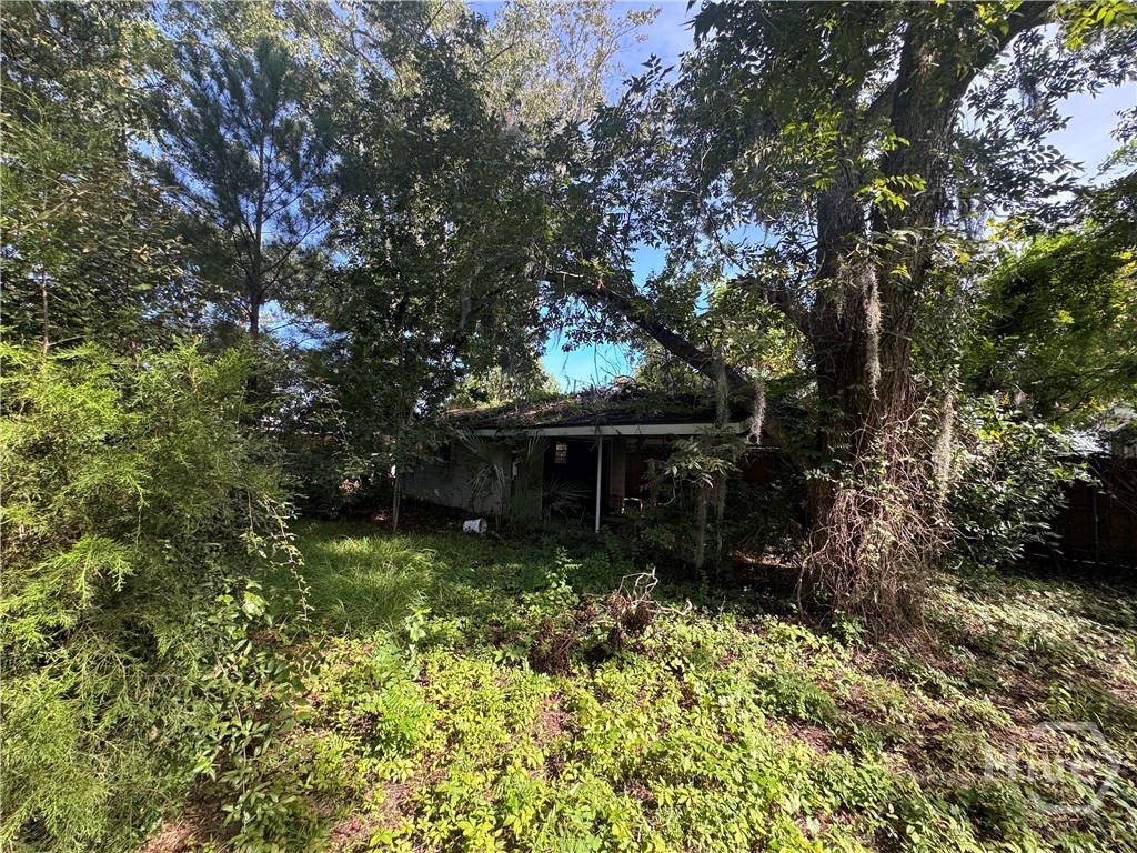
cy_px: 426
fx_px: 460
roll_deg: -1.8
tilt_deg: +2.1
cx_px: 568
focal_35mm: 14
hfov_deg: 102.1
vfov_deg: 85.7
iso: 40
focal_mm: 2.22
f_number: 2.2
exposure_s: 1/99
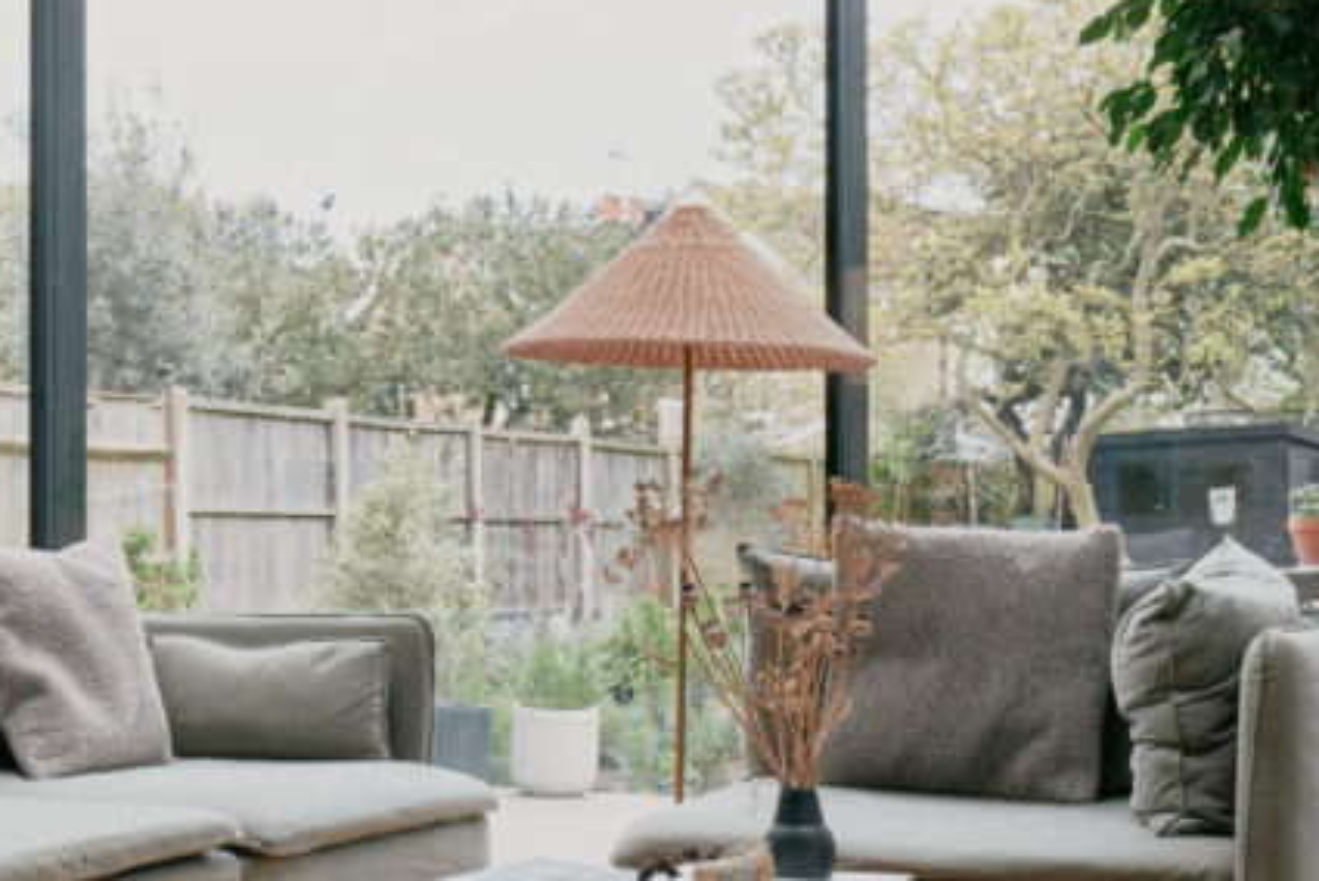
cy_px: 583
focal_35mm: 65
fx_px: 2383
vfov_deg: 20.9
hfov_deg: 29.9
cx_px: 186
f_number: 11
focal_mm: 24.2
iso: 200
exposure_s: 1/6
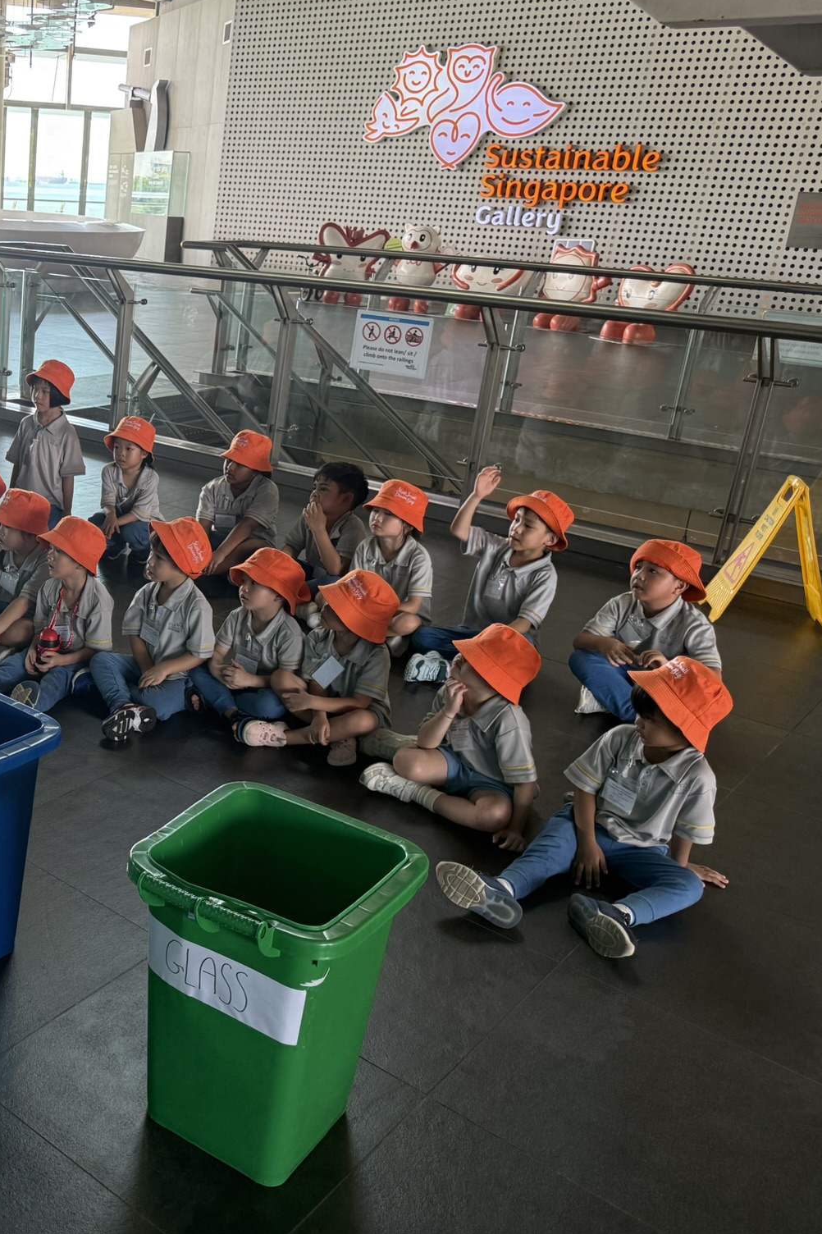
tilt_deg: -18.6
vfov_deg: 55.8
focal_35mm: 34
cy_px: 606
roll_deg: -2.4
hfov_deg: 35.3
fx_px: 1165
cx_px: 8
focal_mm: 6.76
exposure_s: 1/153
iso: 200
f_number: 1.78
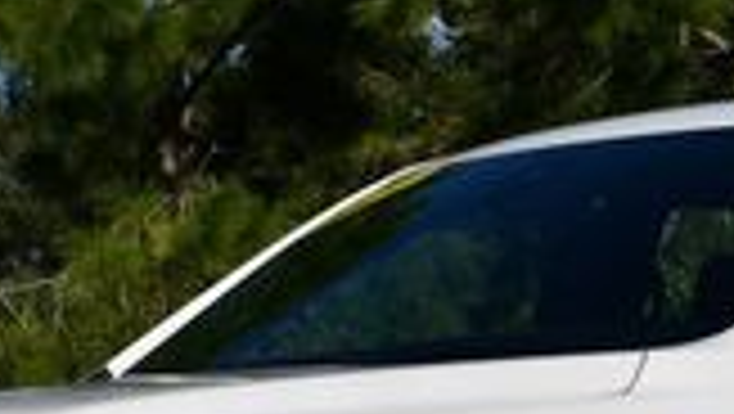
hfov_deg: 10.0
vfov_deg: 5.6
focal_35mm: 214
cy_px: 576
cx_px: 648
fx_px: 4168
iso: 100
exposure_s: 1/400
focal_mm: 26
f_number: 10
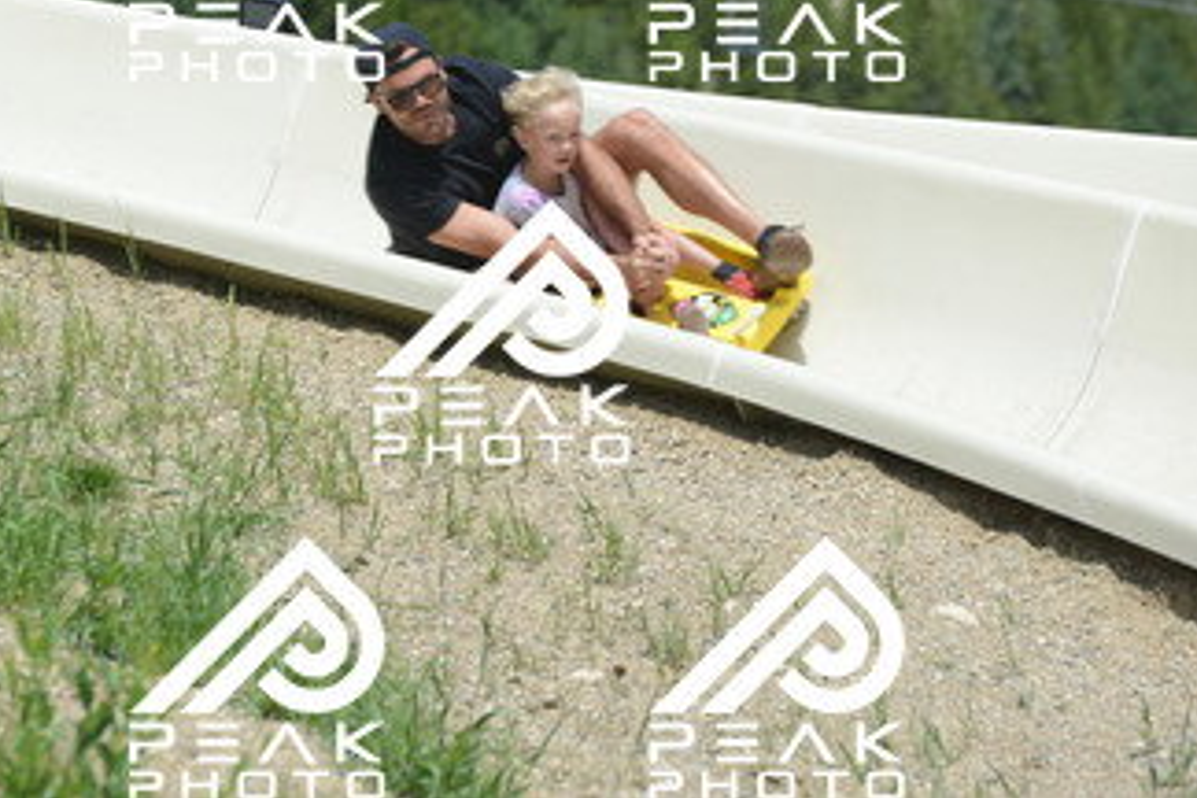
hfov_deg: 8.5
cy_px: 308
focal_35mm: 241
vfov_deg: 5.7
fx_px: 8013
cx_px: 517
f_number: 6.3
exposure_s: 1/640
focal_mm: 195
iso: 250
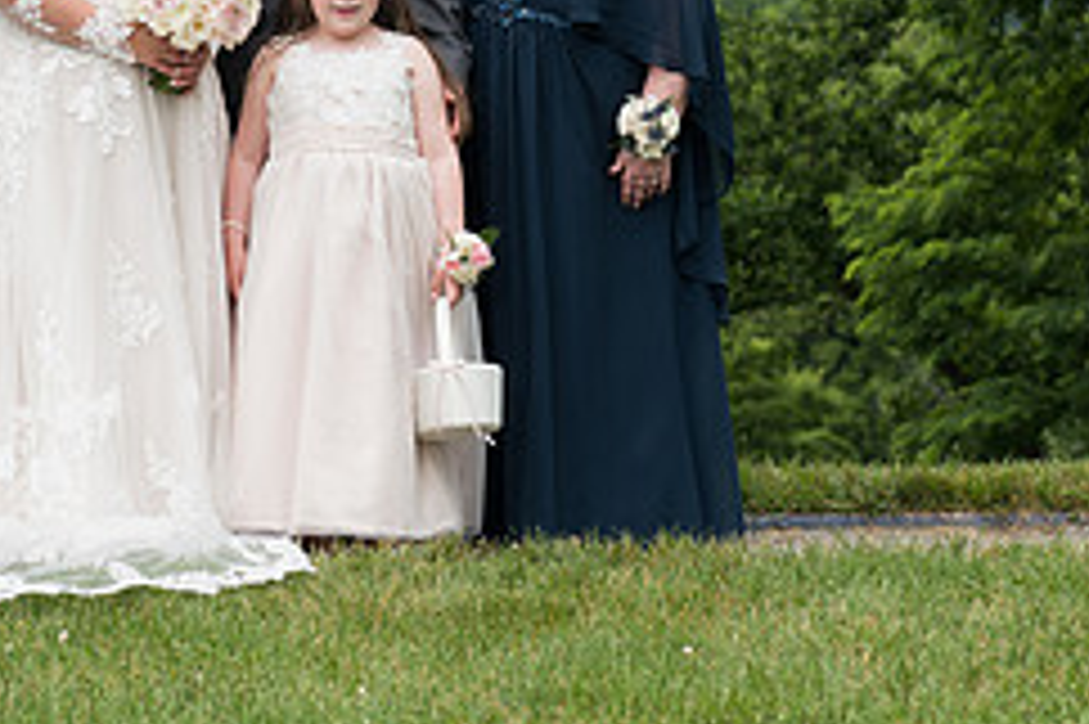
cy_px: -7
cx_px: 40
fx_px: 4202
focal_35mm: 139
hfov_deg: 14.6
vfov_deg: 9.8
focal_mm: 58
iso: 64
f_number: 4.5
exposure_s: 1/320
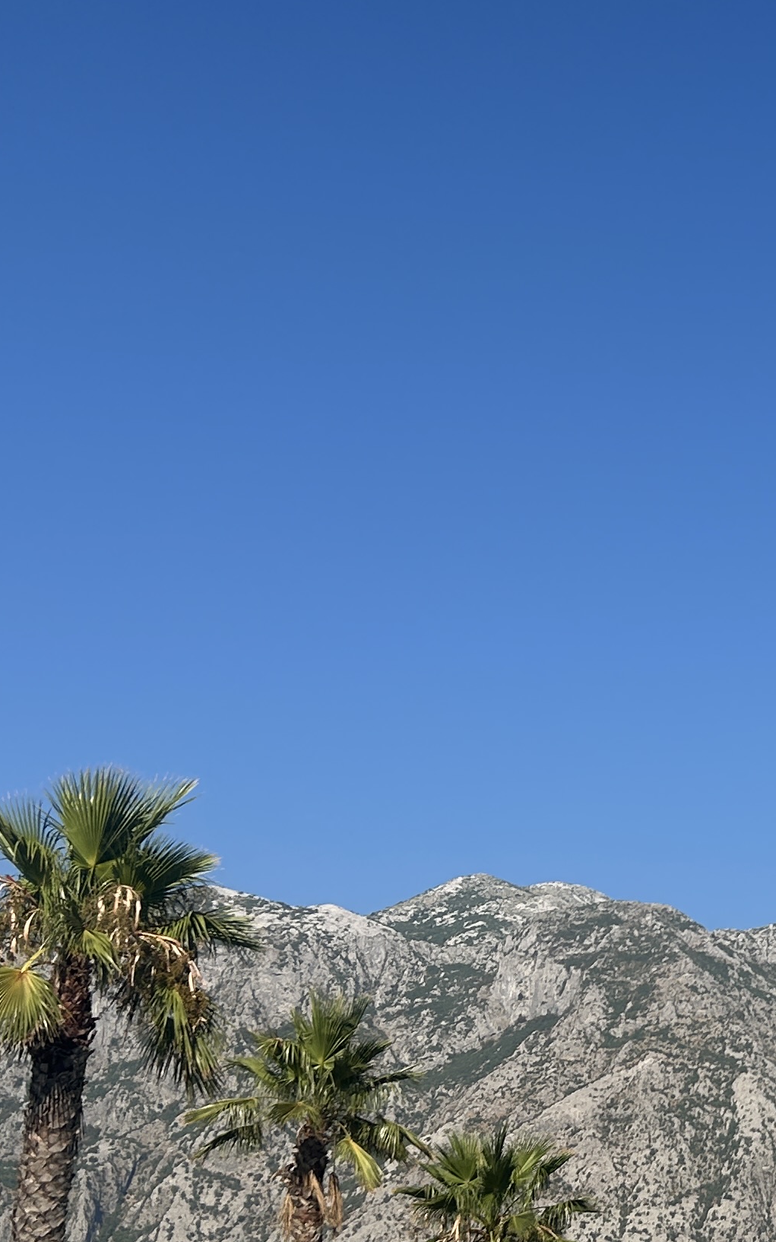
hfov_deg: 17.9
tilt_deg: +18.4
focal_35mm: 68
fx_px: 2301
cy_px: 738
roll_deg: +1.2
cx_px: 999
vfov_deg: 30.1
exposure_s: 1/5076
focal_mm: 5.7
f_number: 1.5
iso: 50
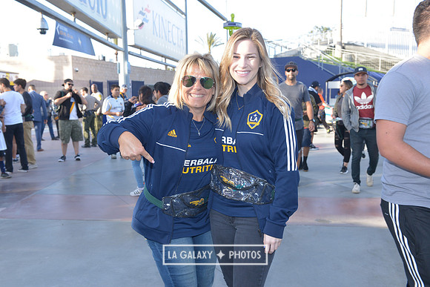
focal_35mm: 35
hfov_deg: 54.4
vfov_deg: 37.9
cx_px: 215
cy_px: 144
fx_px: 418
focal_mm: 35
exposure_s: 1/200
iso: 500
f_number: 7.1
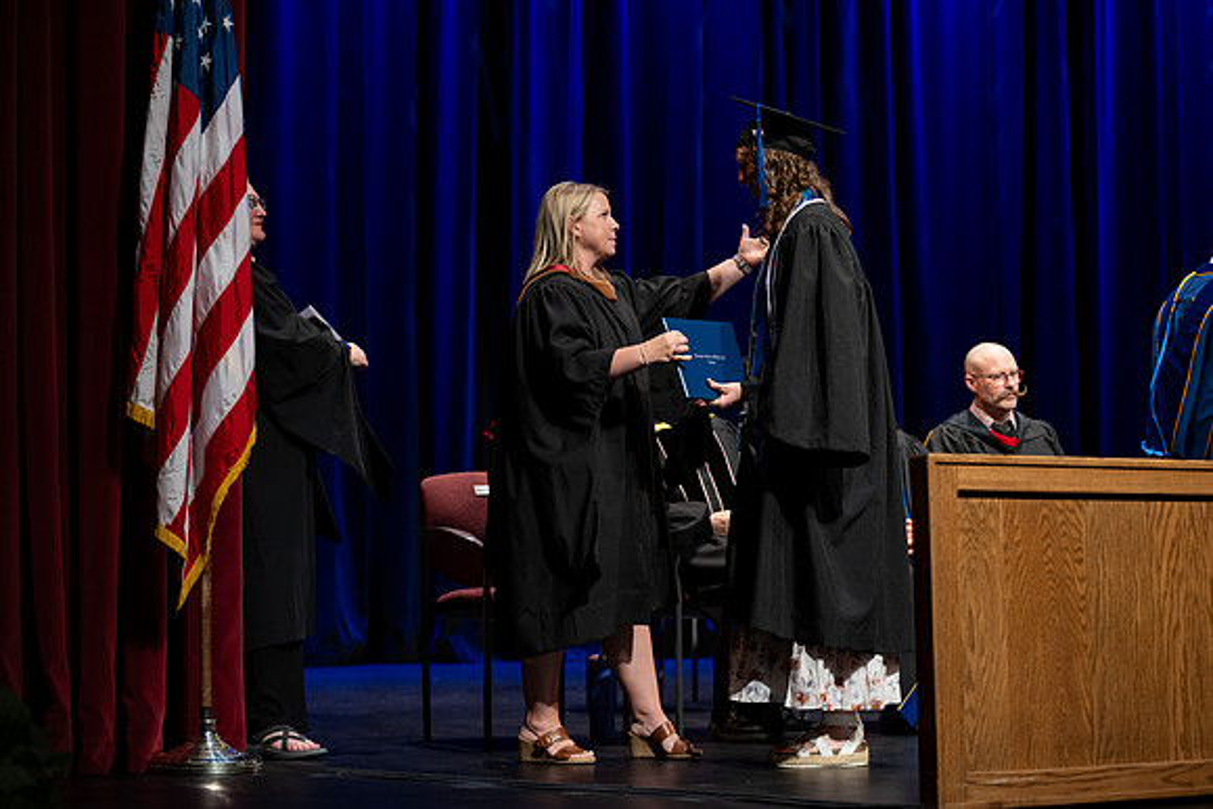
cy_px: 404
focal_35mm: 70
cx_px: 606
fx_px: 2359
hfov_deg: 28.8
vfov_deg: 19.5
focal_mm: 70
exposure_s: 1/250
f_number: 2.8
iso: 500
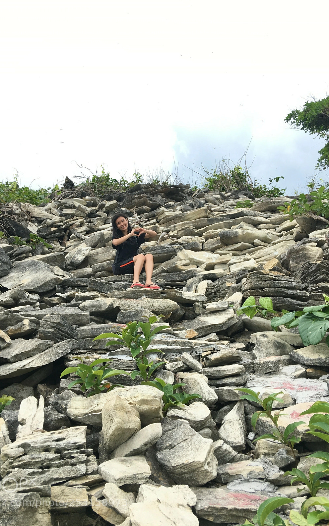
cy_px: 263
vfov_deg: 61.2
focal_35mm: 31
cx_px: 153
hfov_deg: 40.6
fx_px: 445
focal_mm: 4.15
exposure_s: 1/565
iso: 25
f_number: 2.2
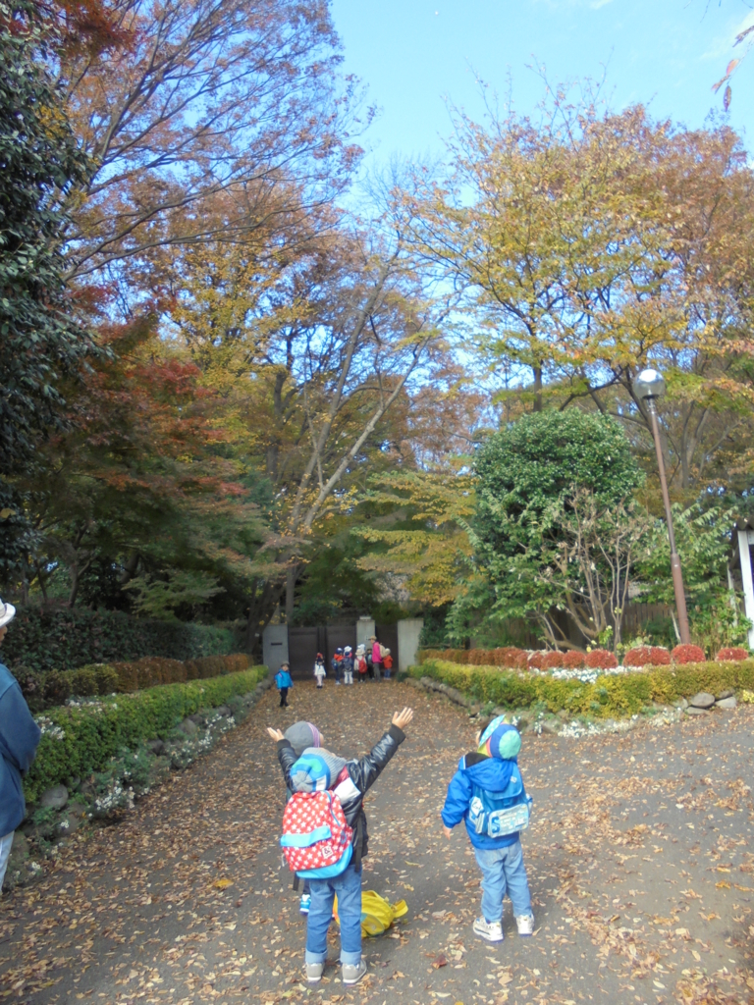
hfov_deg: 53.1
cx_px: 377
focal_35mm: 26
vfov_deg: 67.3
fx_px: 755
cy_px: 502
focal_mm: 4.6
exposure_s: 1/160
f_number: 3.5
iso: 100
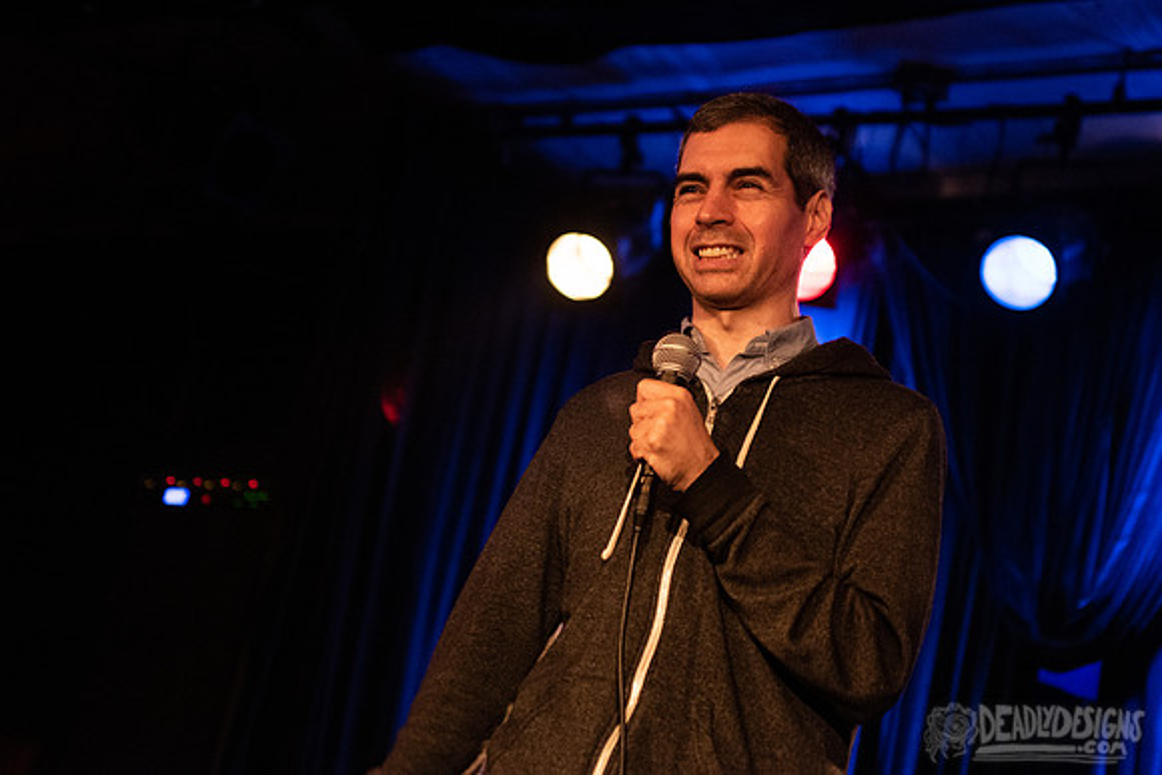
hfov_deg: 24.7
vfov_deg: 16.6
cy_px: 320
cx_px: 581
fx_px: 2656
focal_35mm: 82
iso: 3200
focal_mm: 70
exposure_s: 1/80
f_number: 3.2
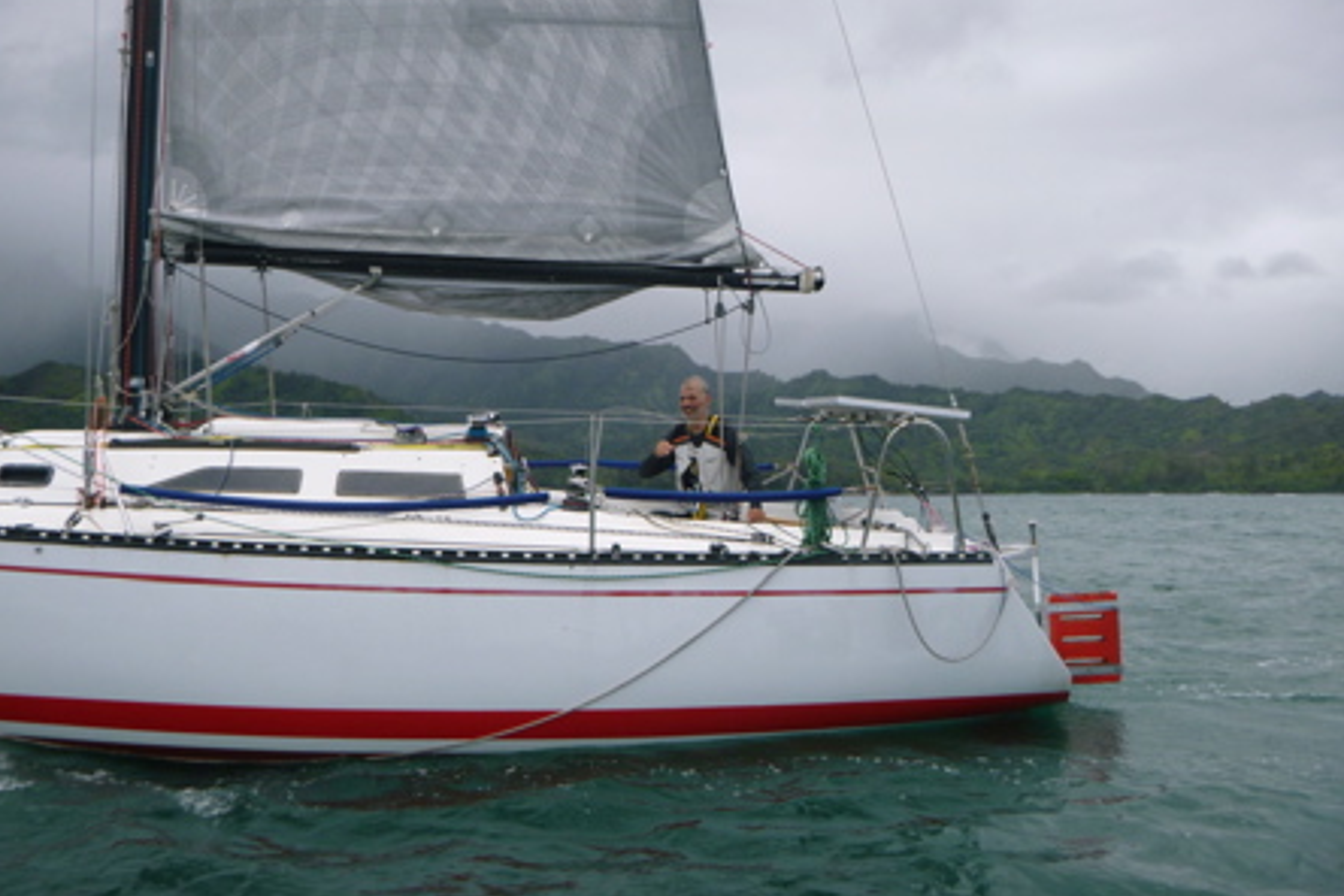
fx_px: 1493
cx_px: 670
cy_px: 443
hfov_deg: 48.5
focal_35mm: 40
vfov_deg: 33.4
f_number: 4.5
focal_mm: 6.8
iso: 100
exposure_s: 1/640
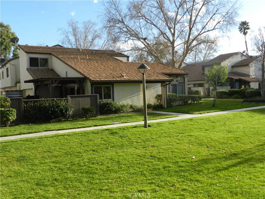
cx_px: 132
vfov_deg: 44.1
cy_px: 100
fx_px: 245
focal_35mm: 32
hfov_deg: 56.8
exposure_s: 1/640
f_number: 3.7
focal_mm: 5.6
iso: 160
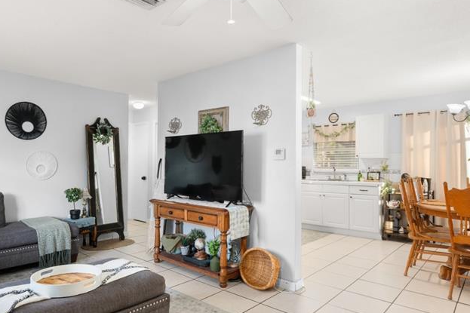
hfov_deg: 75.9
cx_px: 210
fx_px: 300
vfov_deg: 55.1
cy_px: 161
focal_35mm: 23
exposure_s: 1/1.25
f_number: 11
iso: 400
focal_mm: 14
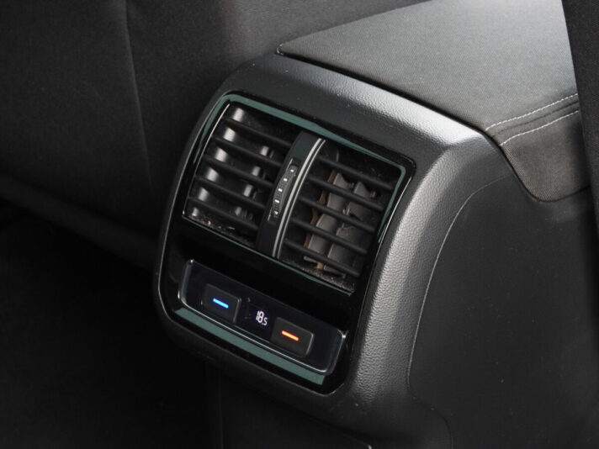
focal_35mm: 145
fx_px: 2509
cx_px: 300
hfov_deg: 13.6
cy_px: 224
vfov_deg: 10.2
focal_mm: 26.1
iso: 360
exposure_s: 1/60
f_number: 4
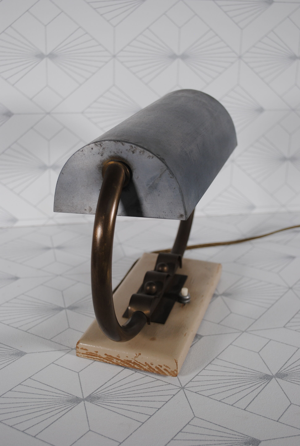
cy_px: 223
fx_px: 597
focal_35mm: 48
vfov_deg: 41.0
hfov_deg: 28.2
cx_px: 150
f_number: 5.6
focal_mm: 32
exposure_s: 1/125
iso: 200
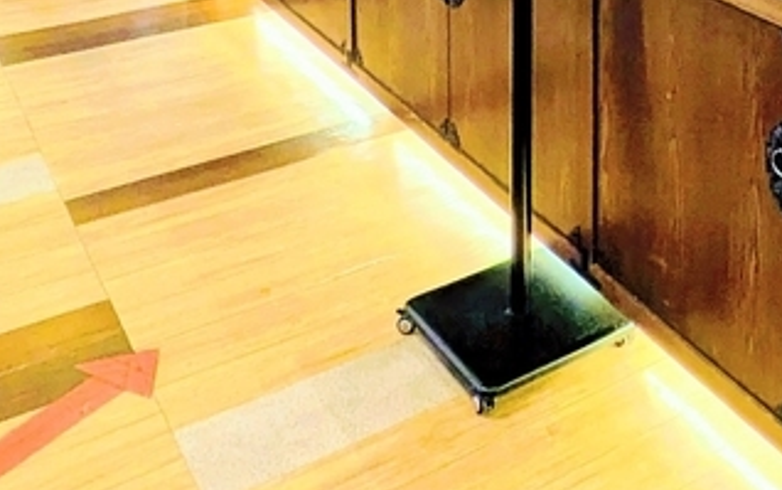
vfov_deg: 19.4
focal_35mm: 56
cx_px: 728
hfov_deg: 34.0
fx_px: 1194
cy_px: -302
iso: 89
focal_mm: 1.83
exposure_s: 1/100
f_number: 2.2
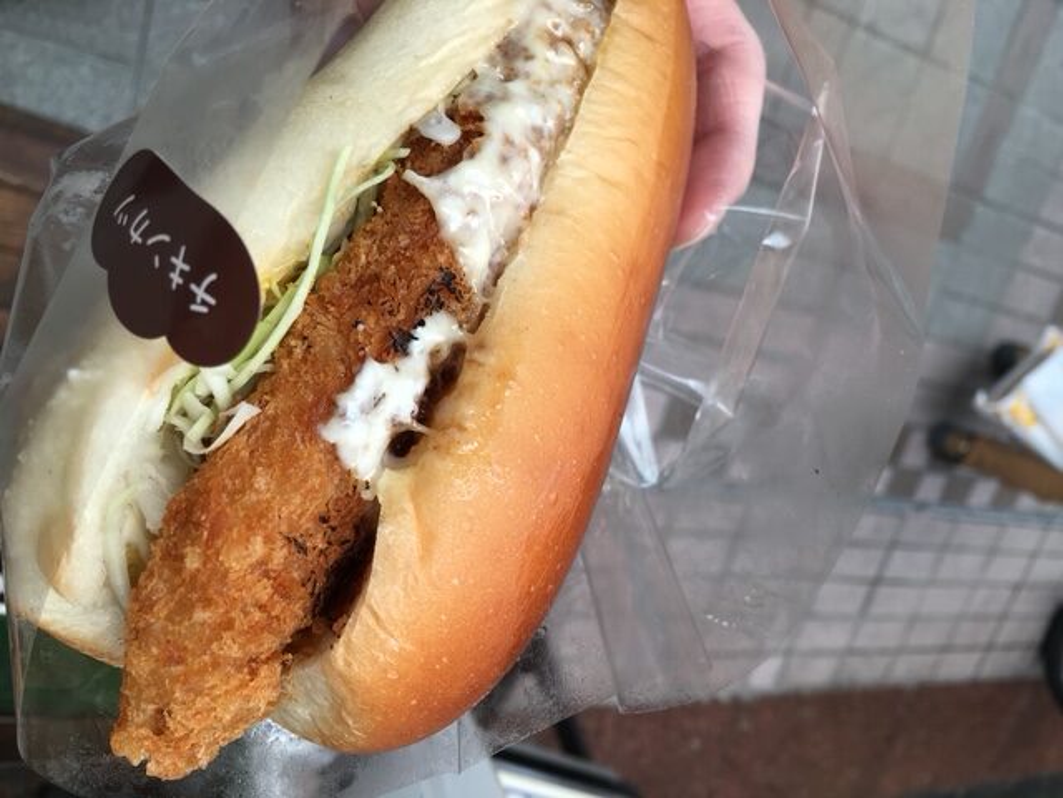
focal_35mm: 29
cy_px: 399
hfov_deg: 61.7
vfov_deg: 48.2
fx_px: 891
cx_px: 532
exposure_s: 1/132
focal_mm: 4.15
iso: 25
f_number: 2.2
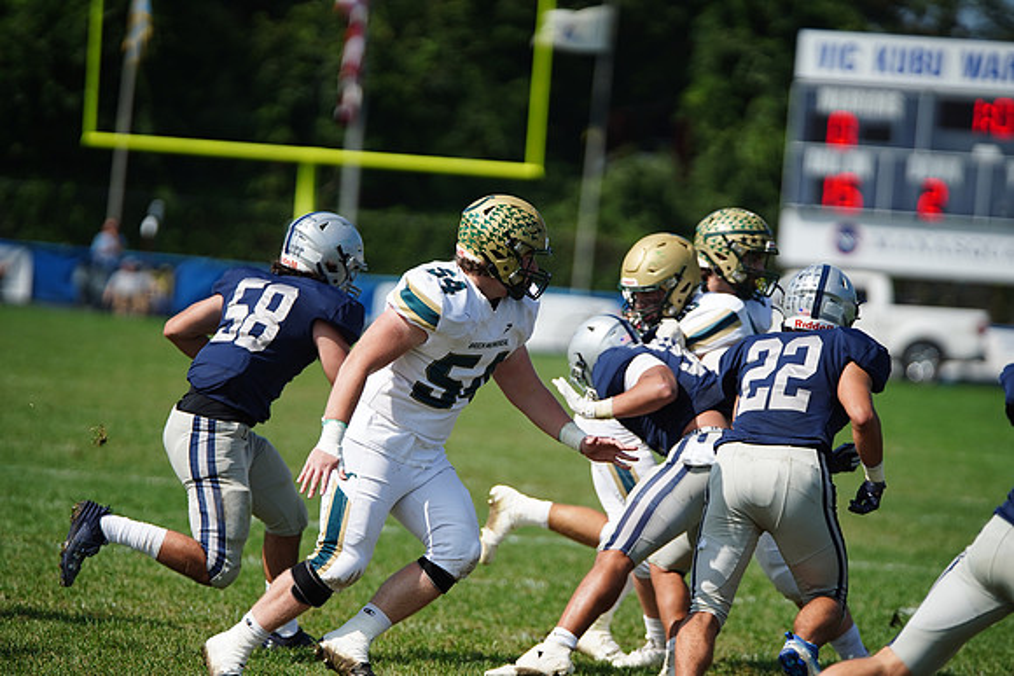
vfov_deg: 5.6
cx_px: 507
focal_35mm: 247
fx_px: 6958
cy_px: 338
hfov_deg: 8.3
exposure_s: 1/6400
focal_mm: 247
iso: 400
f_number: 2.8
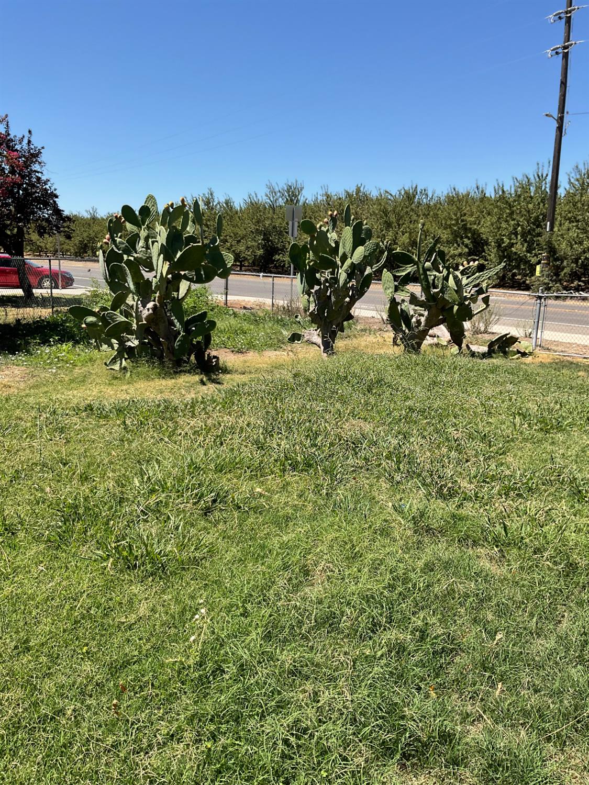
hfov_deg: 48.2
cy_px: 392
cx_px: 294
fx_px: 658
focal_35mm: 29
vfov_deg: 61.7
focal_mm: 3
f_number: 1.8
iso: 16
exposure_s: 1/1577
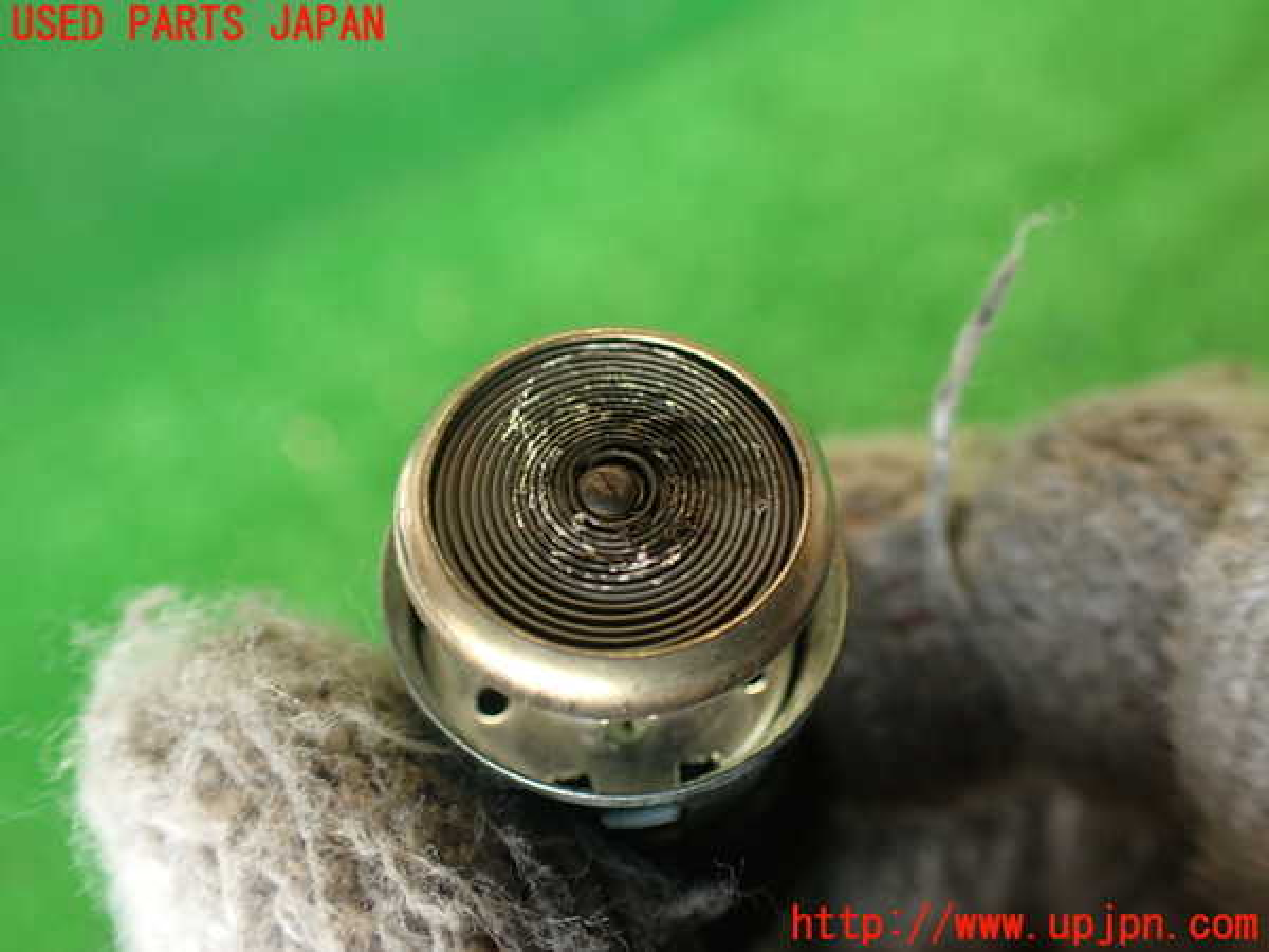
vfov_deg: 44.2
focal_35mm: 32
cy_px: 476
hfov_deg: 56.8
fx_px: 1173
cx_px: 634
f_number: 2.4
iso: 200
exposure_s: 1/40
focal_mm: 5.79
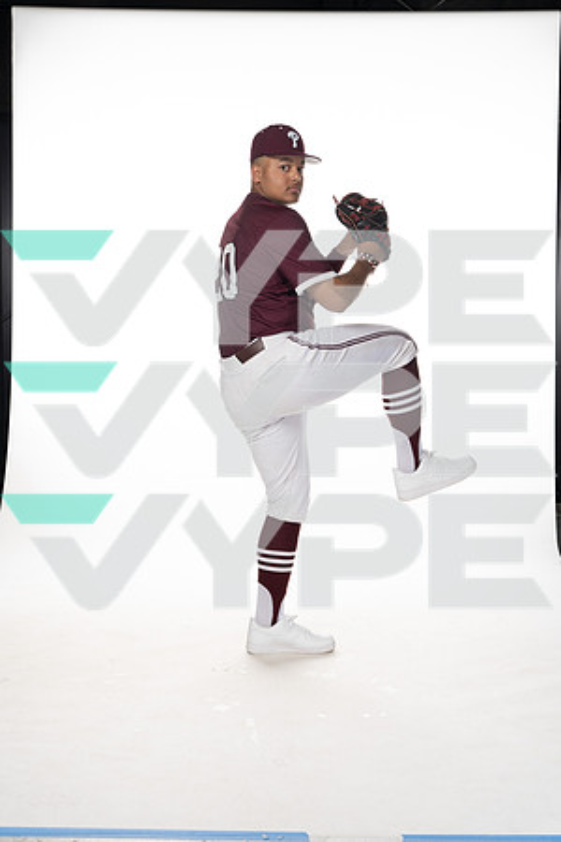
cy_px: 421
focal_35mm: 49
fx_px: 1145
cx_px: 280
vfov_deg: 40.3
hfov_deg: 27.5
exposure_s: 1/250
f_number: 6.3
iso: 400
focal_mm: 49
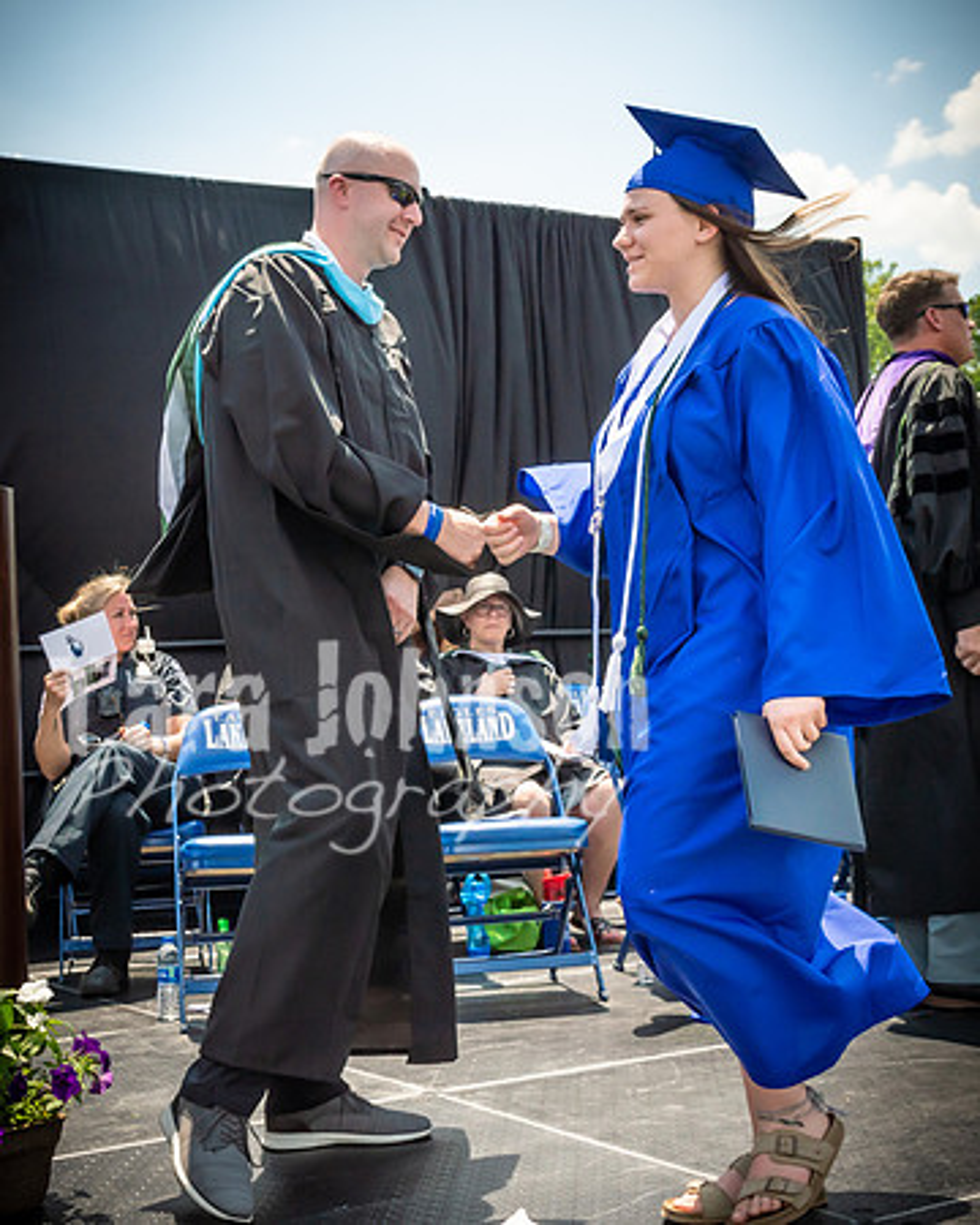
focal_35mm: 52
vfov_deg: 36.0
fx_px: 1882
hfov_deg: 29.2
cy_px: 541
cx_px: 428
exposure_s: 1/800
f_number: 7.1
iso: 200
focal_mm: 22
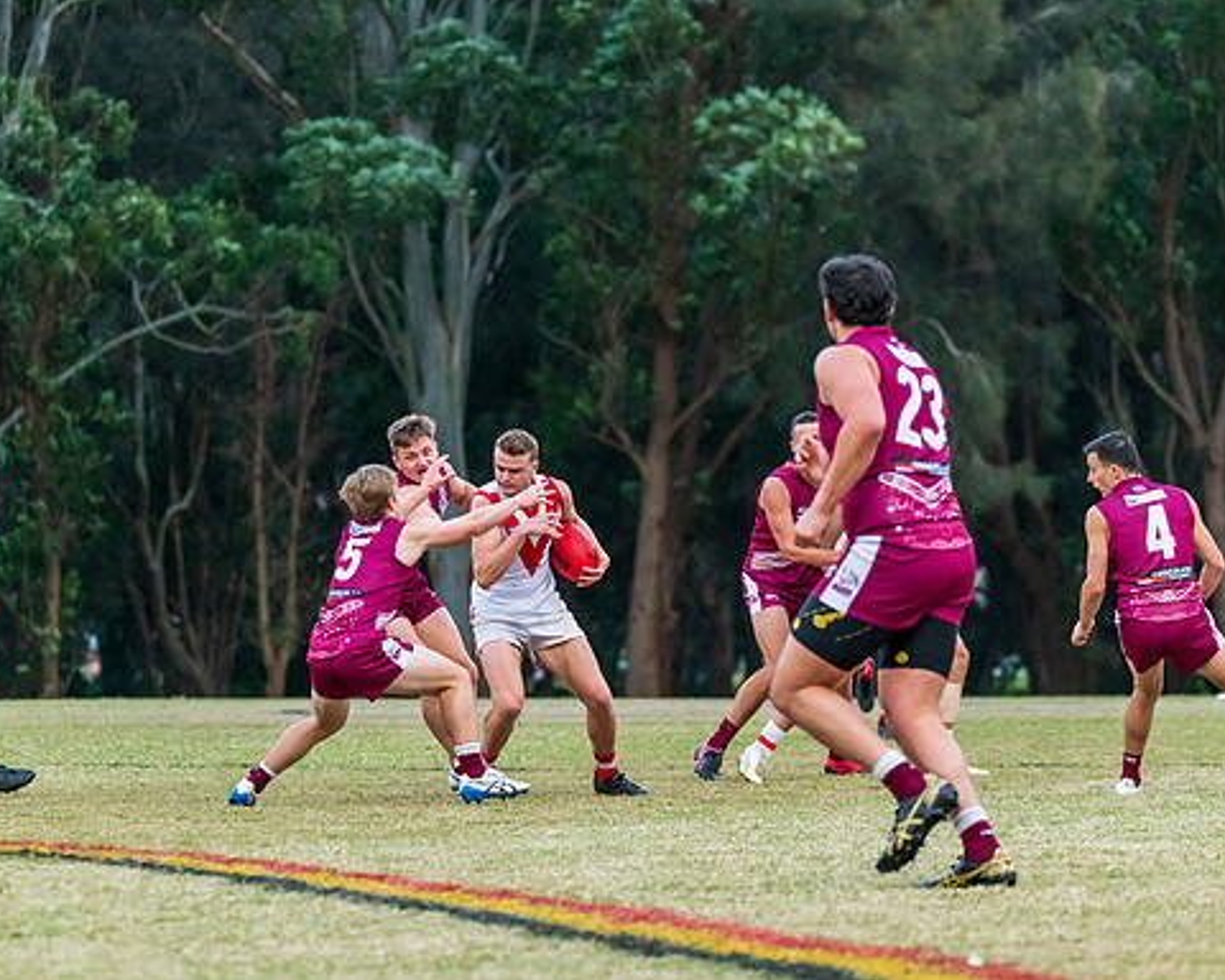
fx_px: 9970
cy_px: 489
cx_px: 597
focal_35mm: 275
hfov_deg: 7.0
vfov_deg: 5.6
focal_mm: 240
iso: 3200
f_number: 5.3
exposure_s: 1/1250
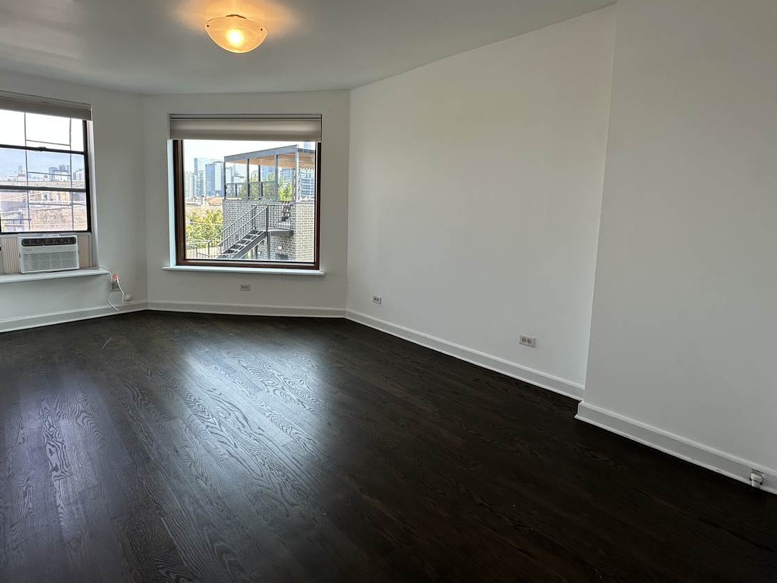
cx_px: 339
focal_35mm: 18
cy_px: 246
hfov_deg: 87.3
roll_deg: -0.6
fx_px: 404
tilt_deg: -5.6
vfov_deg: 71.1
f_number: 2.2
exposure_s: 1/132
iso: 40
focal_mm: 2.22
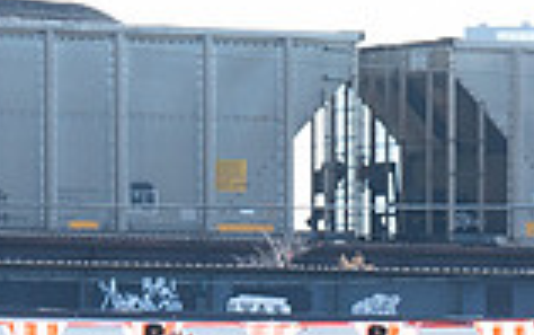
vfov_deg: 1.8
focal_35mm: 743
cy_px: 541
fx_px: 10821
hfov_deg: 2.8
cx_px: 282
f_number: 7.1
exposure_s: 1/250
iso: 200
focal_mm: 160
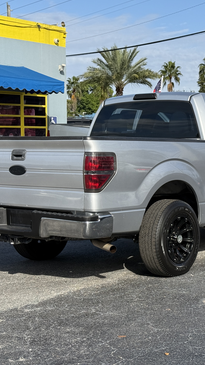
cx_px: 153
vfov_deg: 30.2
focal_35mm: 70
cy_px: 182
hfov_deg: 17.1
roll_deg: -0.5
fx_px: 677
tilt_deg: -3.1
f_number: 1.78
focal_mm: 6.76
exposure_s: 1/3891
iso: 64
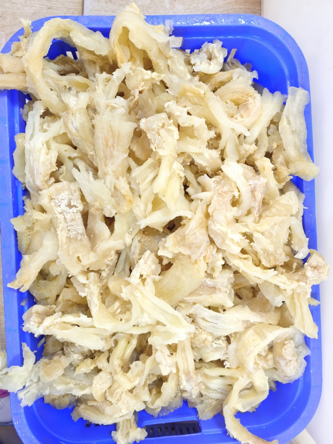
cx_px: 166
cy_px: 222
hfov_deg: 51.3
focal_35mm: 27
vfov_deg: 65.3
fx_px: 346
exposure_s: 1/208
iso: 4000
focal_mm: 6.98
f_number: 4
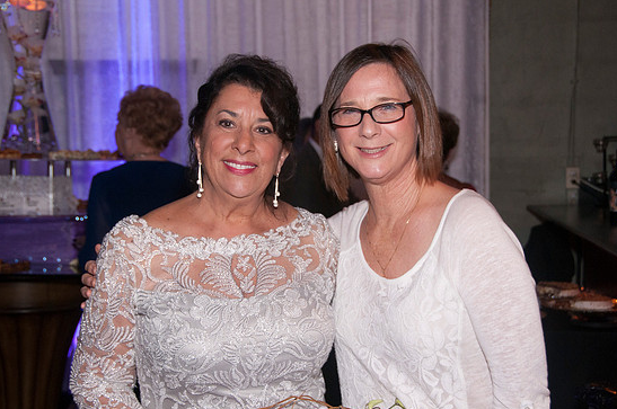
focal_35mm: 70
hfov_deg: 28.9
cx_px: 307
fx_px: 1198
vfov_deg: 19.4
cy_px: 216
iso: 400
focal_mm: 44
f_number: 5.6
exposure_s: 1/30
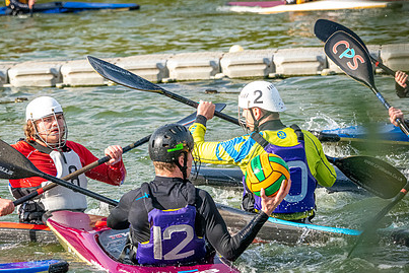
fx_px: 3603
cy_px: 157
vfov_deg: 4.3
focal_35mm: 317
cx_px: 158
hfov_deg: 6.5
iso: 2500
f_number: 8
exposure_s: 1/3200
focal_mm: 220
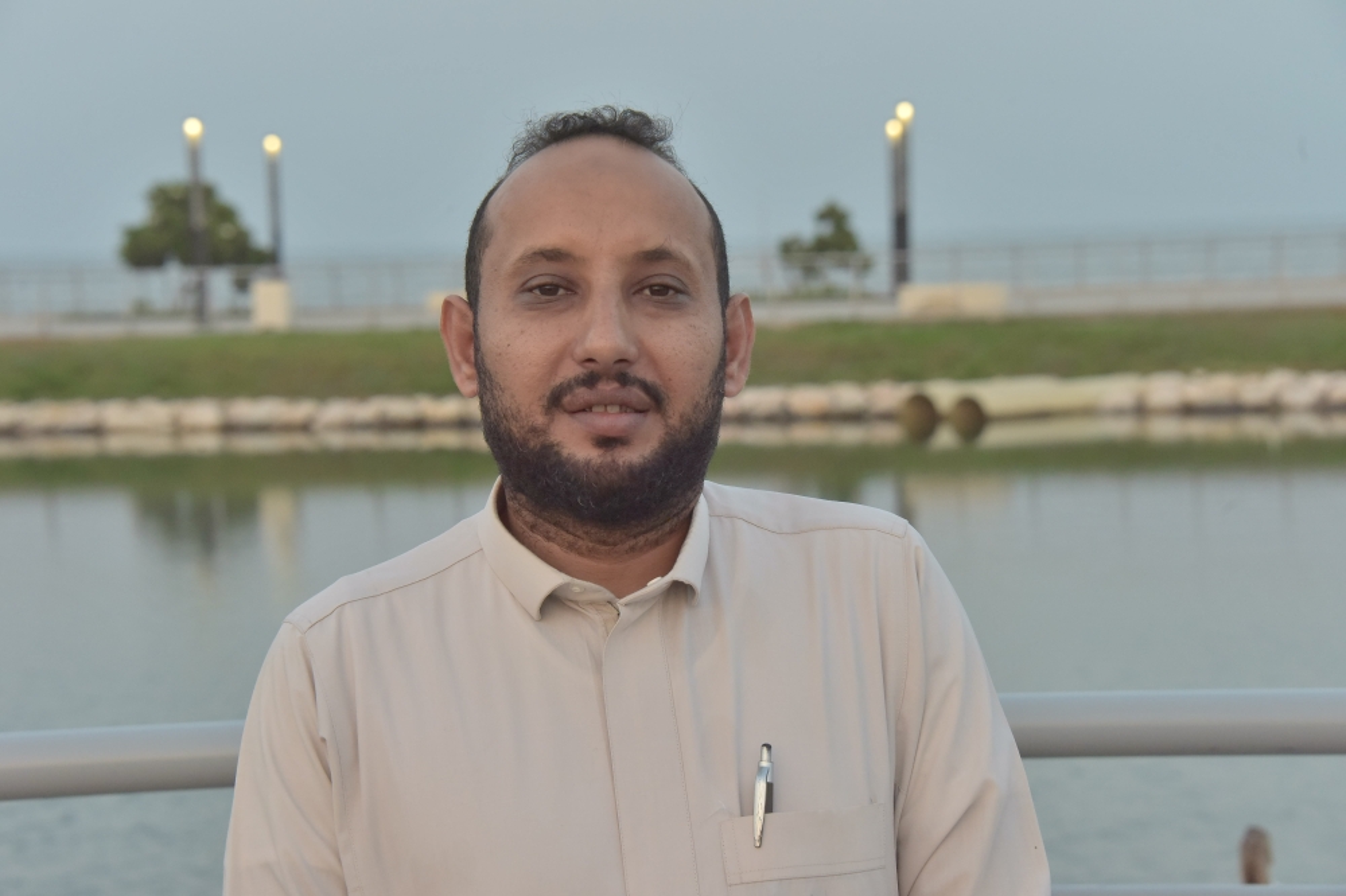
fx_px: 3663
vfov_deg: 14.0
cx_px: 673
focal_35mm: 98
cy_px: 448
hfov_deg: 20.8
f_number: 9
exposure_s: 1/320
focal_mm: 98
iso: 2000
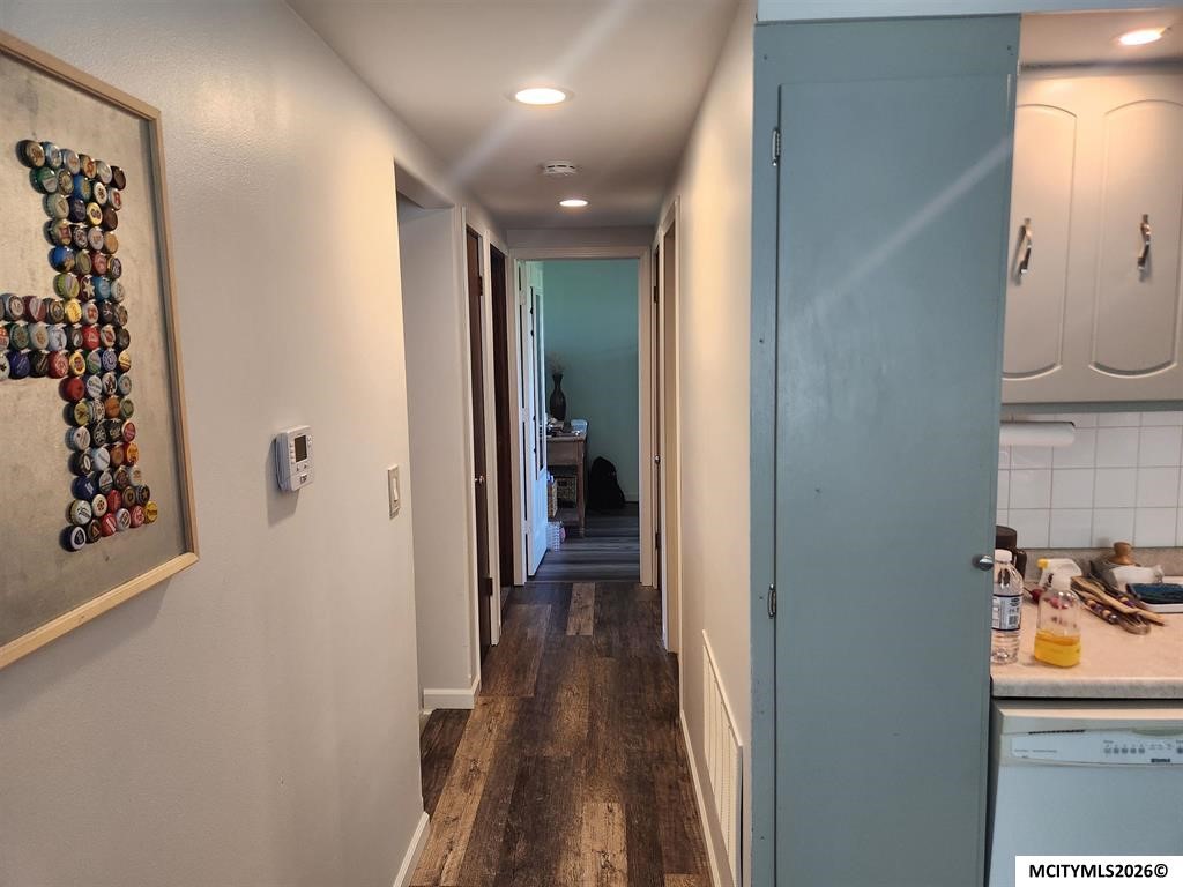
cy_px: 444
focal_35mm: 23
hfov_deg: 73.9
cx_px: 592
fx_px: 786
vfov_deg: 58.9
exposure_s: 1/120
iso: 250
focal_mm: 5.4
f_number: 1.8
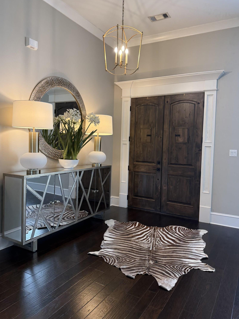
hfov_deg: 53.1
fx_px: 239
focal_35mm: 26
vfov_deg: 67.3
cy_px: 154
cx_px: 119
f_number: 1.78
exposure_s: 1/120
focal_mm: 6.76
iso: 200
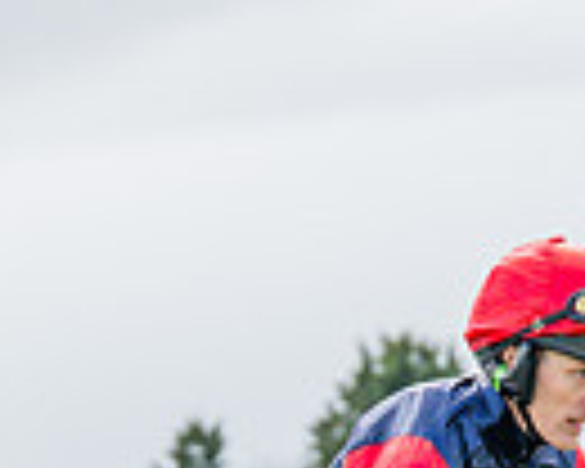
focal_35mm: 503
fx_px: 8709
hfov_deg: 3.8
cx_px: 214
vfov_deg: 3.1
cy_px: 948
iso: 200
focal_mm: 74
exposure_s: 1/1250
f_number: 4
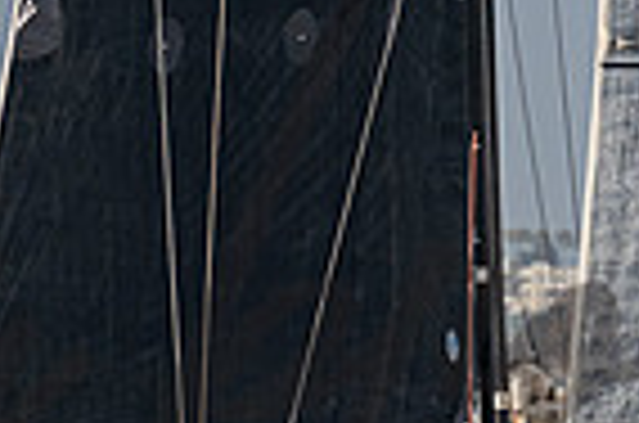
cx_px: 205
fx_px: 21819
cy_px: 26
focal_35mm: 1232
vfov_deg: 1.1
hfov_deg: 1.7
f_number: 6.3
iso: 400
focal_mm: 200
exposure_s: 1/1600
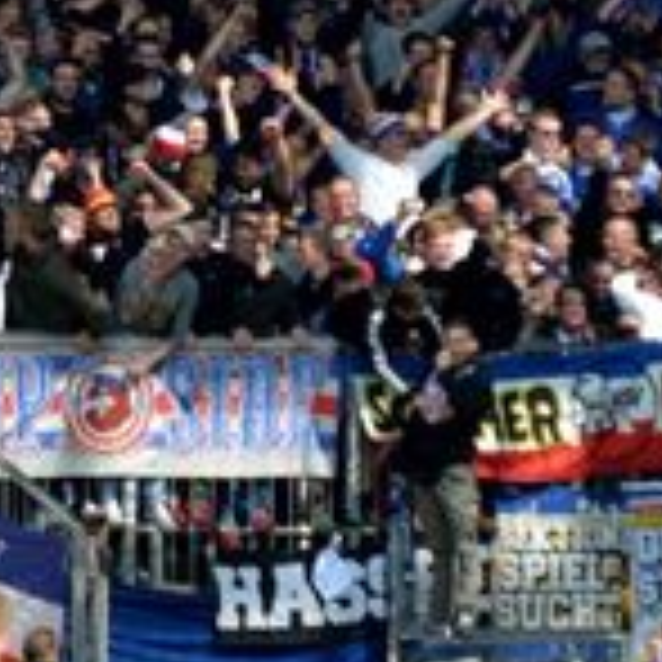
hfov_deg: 1.8
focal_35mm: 988
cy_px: -14
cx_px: 392
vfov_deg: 1.8
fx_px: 21377
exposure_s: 1/800
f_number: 3.2
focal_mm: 200
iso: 100
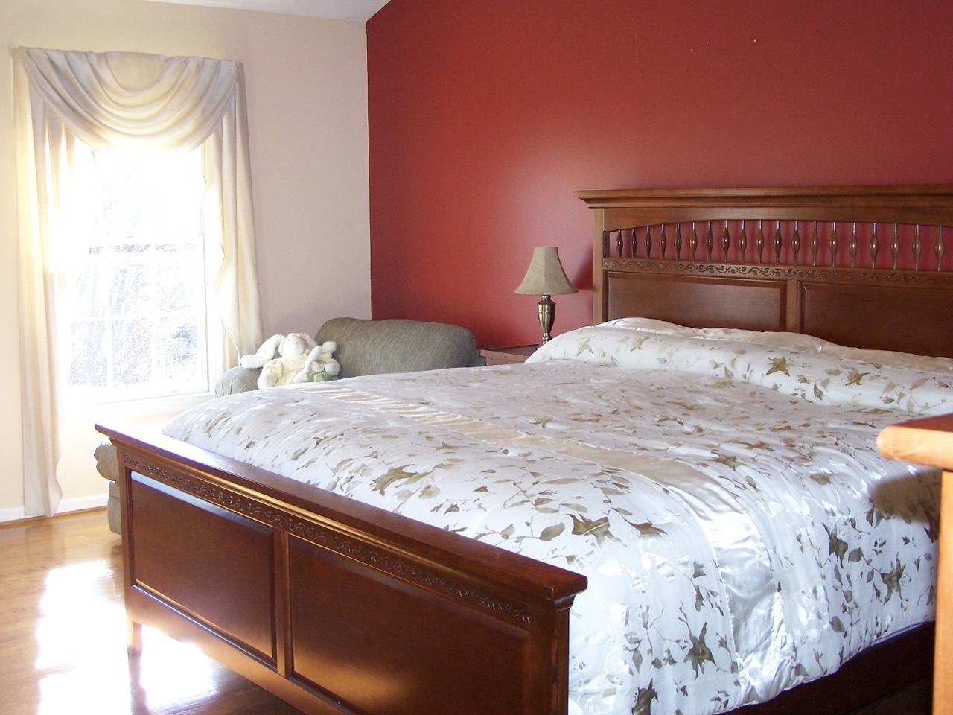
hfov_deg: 43.9
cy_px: 358
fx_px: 1184
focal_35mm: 43
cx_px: 476
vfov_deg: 33.6
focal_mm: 7.1
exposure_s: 1/60
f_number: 2.9
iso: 140
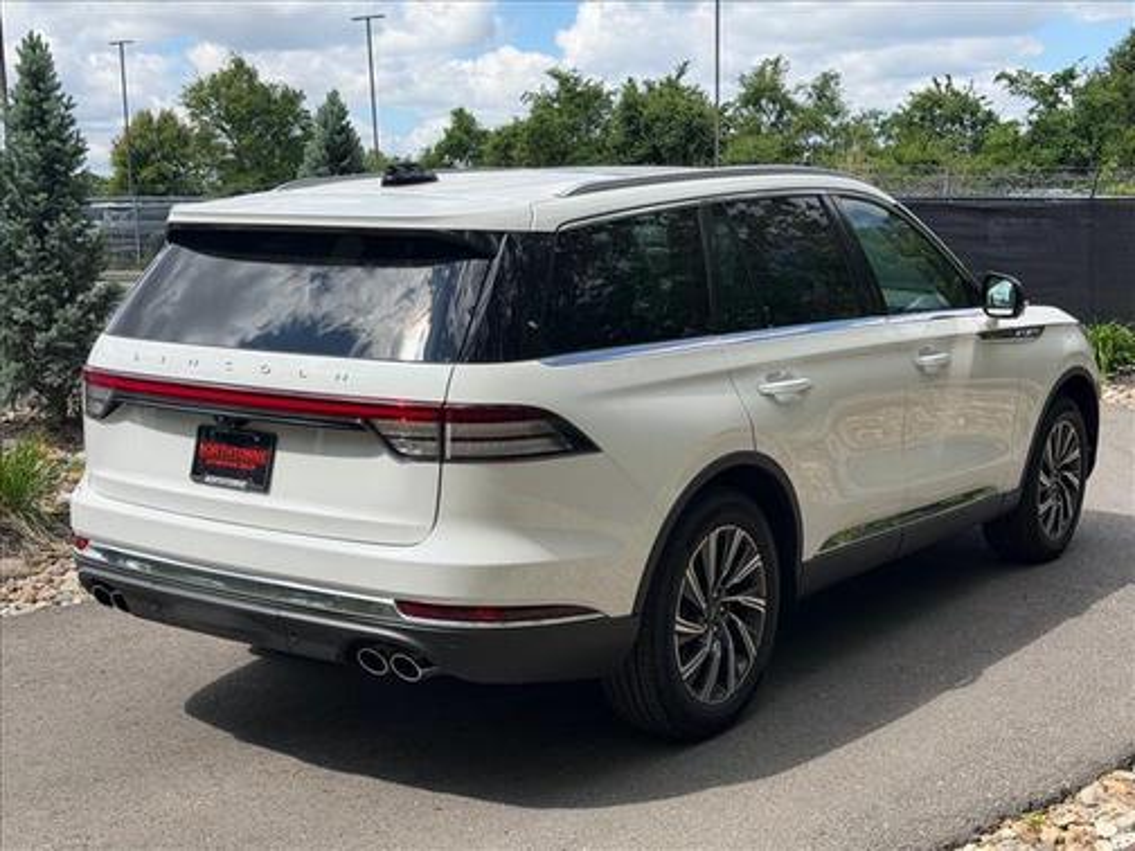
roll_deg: +1.4
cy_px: 426
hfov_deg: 39.7
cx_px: 568
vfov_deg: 30.3
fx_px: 1574
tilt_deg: -5.9
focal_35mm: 48
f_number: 1.78
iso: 80
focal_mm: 6.76
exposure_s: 1/3704
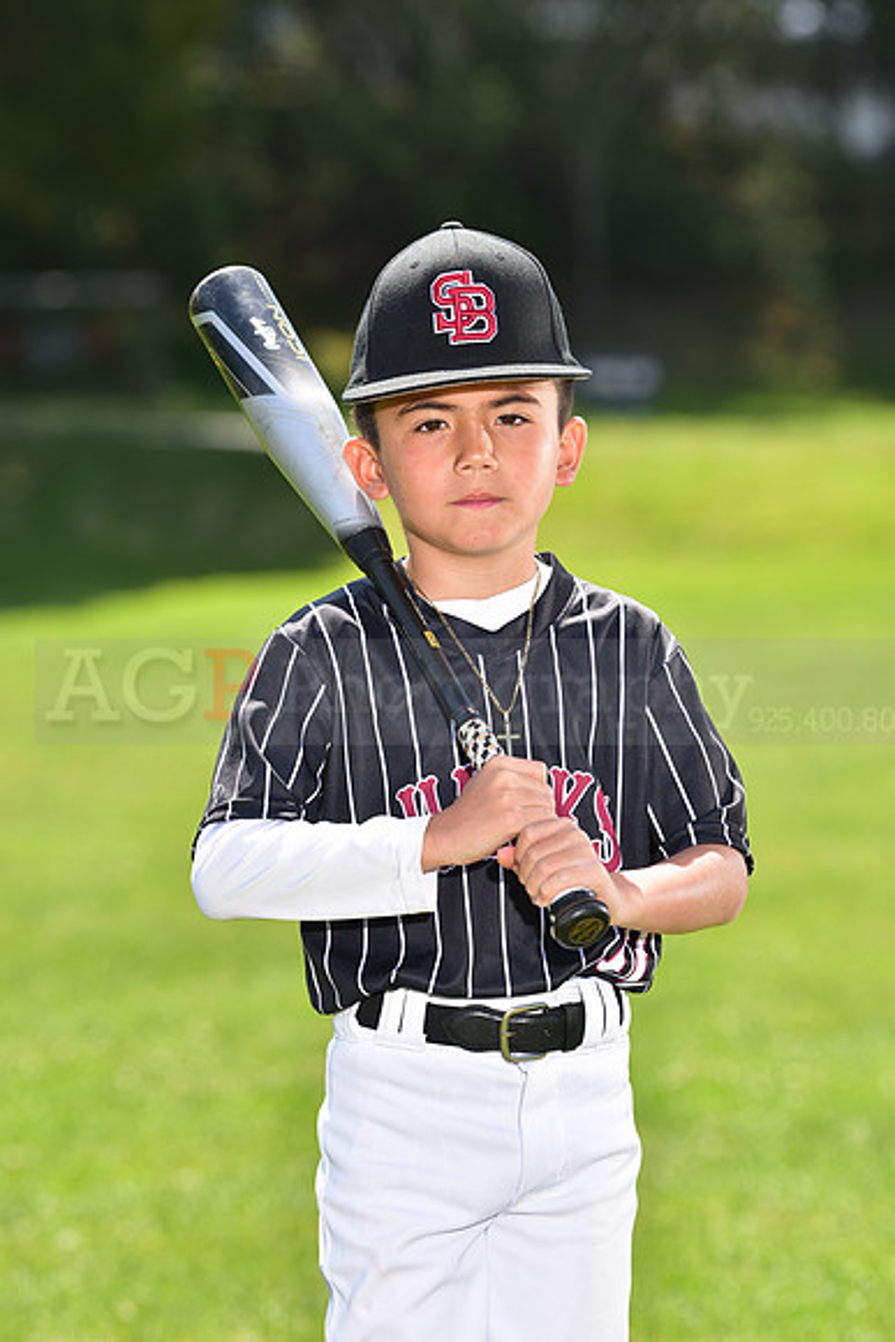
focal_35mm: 165
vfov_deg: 12.4
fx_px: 6149
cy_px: 671
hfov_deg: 8.3
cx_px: 448
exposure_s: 1/250
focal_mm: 165
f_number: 5
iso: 100
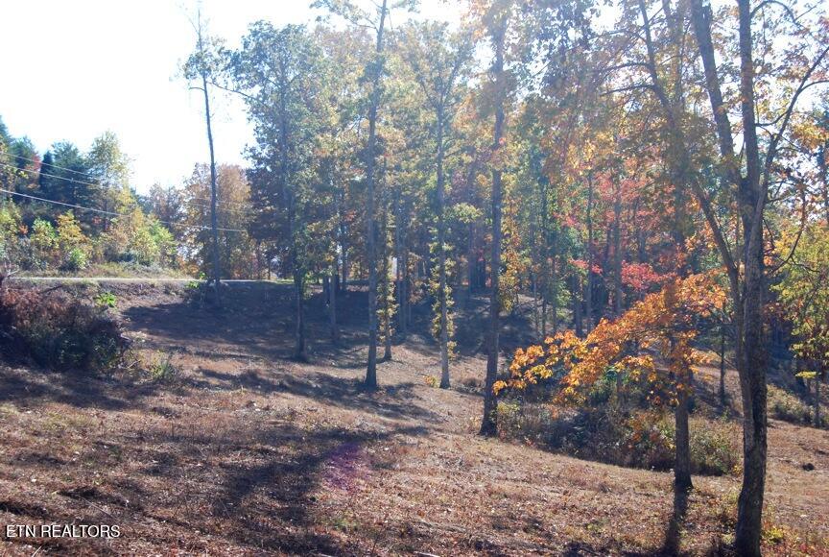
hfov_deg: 42.2
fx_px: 1073
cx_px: 414
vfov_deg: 29.1
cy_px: 278
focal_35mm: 46
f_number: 8
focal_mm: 31
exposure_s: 1/80
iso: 200
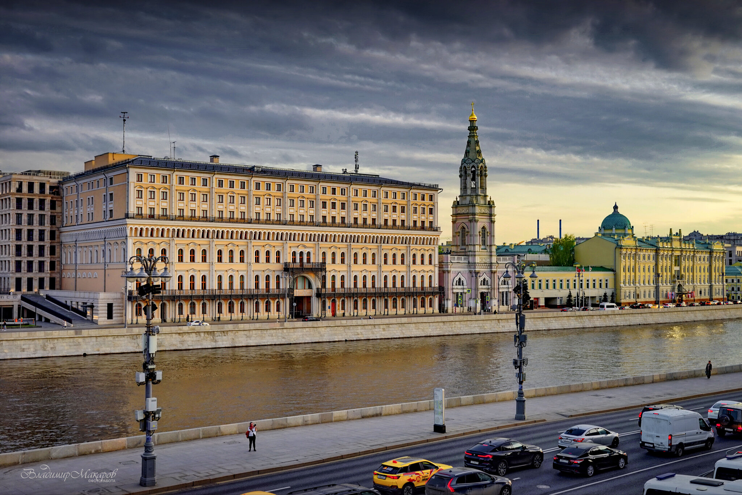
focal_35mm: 43
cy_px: 248
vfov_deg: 31.2
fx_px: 886
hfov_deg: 45.4
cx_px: 371
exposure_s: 1/80
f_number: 7.1
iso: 100
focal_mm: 43
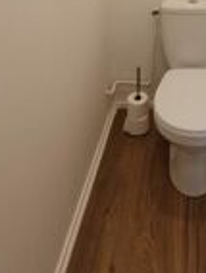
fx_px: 309
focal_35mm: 39
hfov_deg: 34.5
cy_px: -14
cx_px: 193
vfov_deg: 40.3
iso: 50
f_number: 2.2
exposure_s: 1/50
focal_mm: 1.8
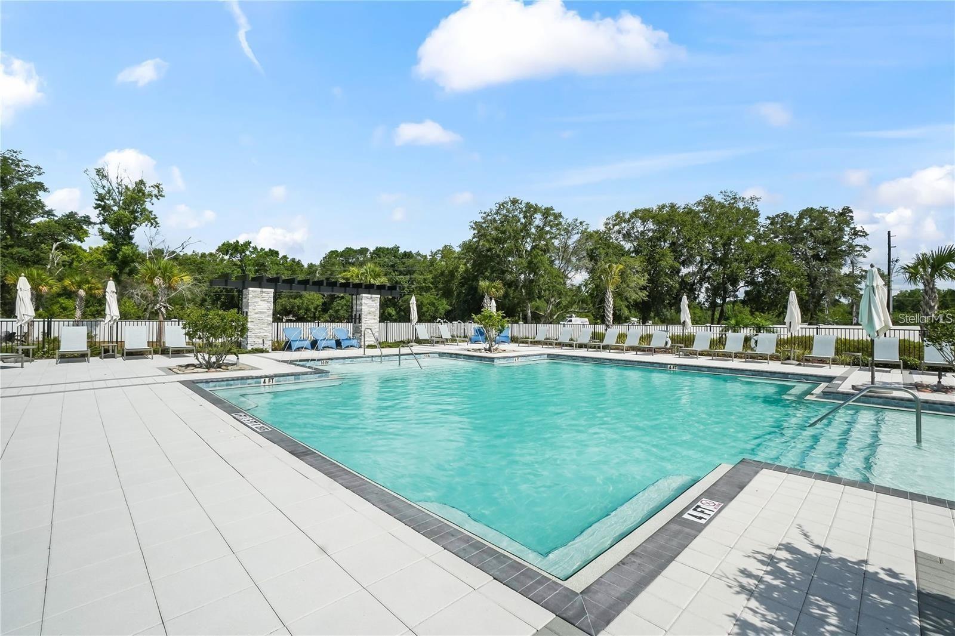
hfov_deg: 100.4
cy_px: 318
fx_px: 398
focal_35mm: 15
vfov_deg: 77.3
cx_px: 478
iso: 250
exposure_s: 1/640
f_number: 13
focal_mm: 10
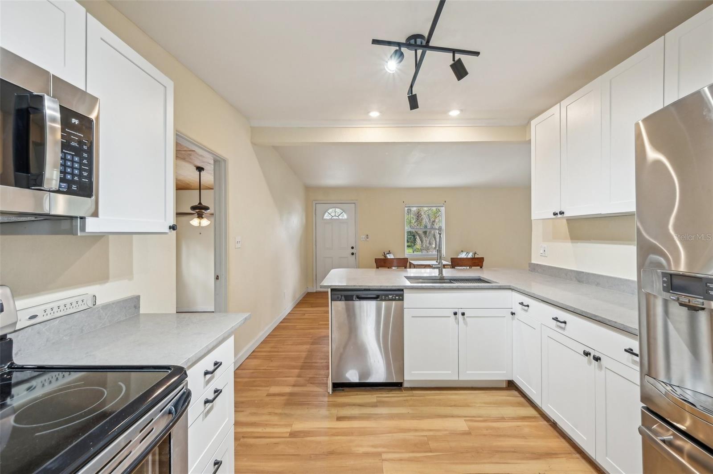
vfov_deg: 81.1
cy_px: 237
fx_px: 277
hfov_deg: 104.3
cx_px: 356
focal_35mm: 14
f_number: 8
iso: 400
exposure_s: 1/15
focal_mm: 14
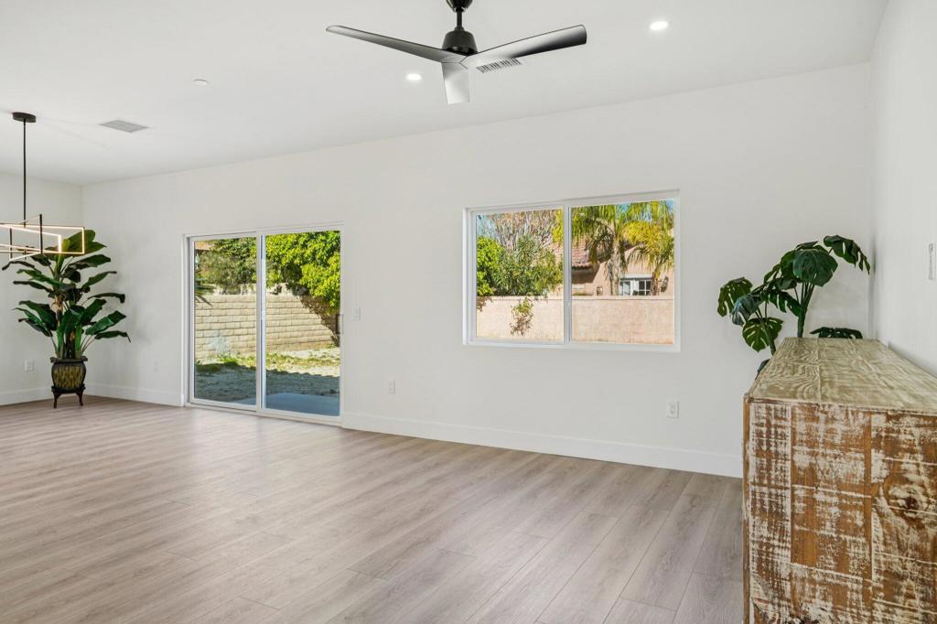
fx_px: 598
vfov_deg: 55.1
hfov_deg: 76.1
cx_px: 468
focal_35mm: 23
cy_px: 312
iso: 125
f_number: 8
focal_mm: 23
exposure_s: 1/30
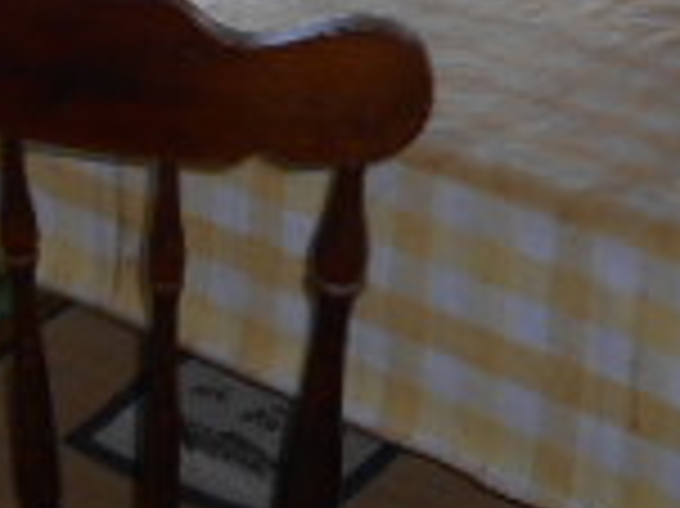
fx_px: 2159
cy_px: -472
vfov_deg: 12.1
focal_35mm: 110
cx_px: 432
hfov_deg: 17.9
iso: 80
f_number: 3.2
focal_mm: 4.6
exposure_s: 1/30
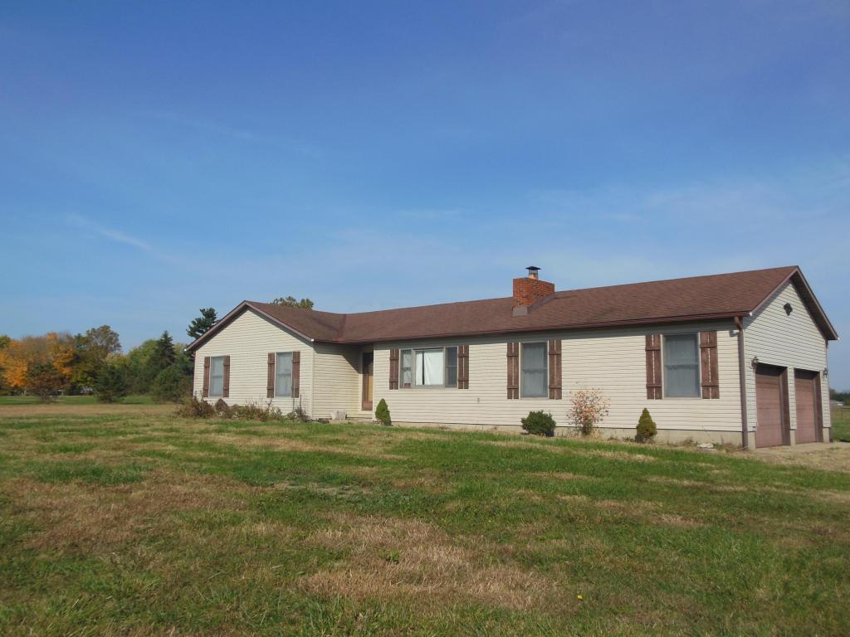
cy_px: 318
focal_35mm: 29
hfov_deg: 61.7
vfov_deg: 48.2
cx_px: 425
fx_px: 712
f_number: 6.7
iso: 125
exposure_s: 1/640
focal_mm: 5.2
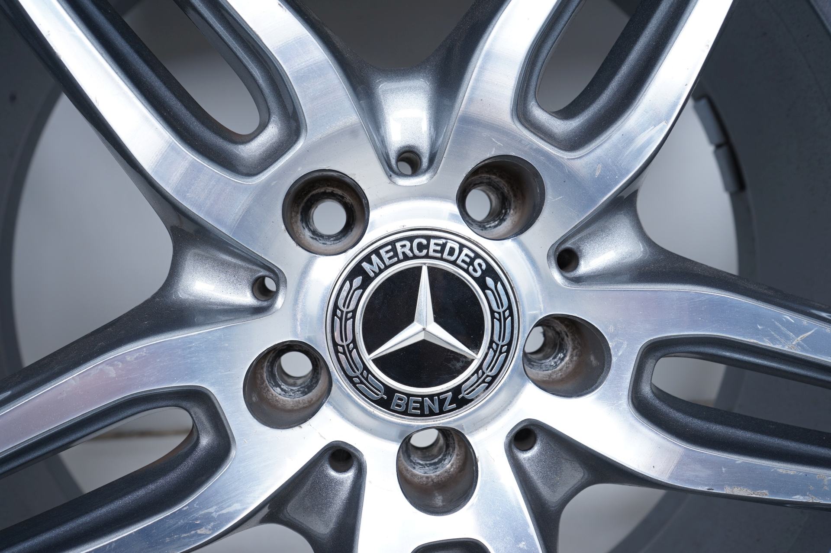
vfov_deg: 42.3
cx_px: 416
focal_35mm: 31
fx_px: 715
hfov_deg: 60.3
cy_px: 276
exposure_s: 1/125
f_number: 7.1
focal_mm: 31
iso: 250
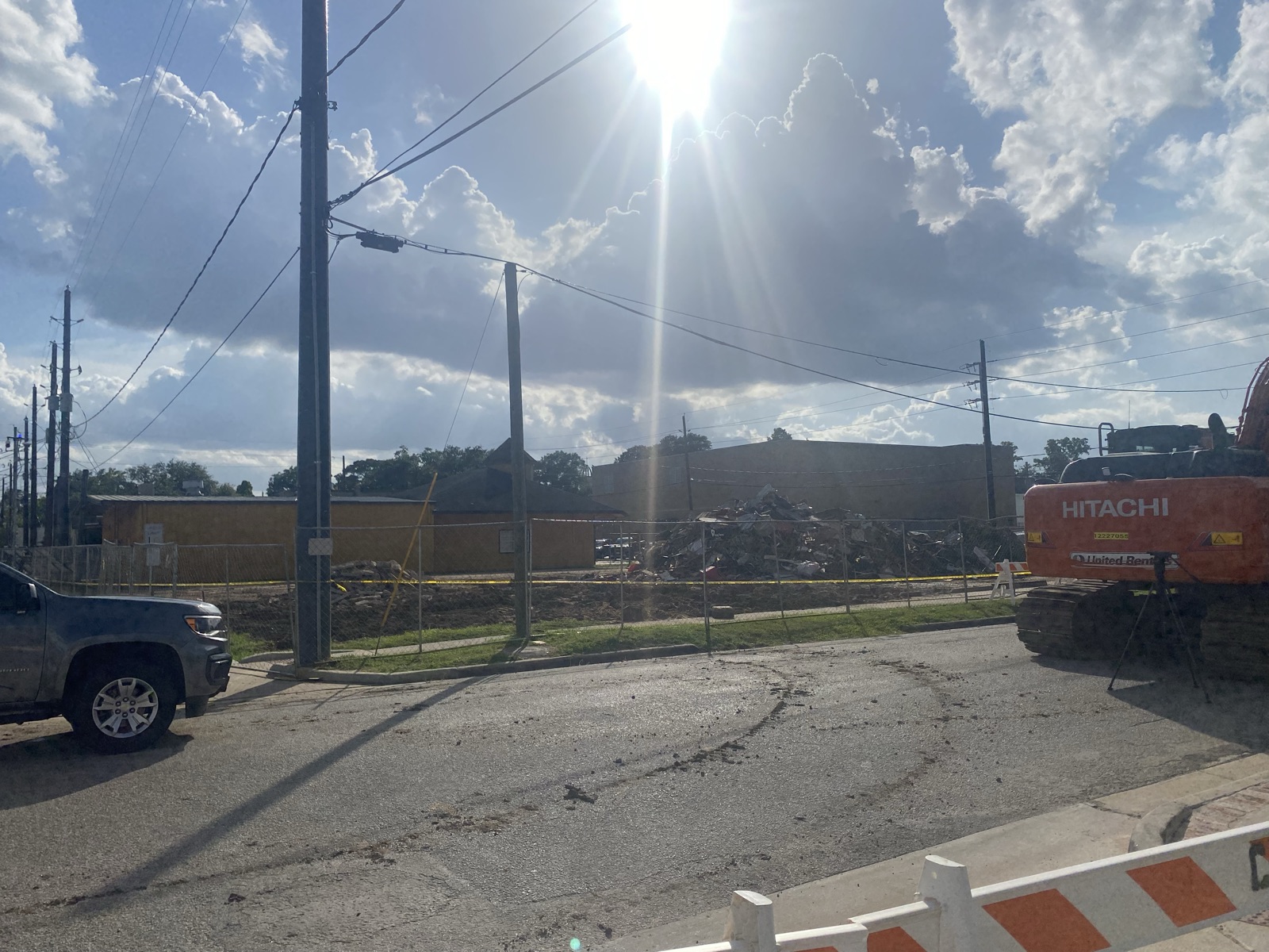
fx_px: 953
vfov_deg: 53.1
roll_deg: +1.0
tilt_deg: +2.7
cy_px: 476
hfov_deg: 67.3
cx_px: 634
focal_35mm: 26
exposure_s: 1/11494
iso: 32
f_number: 1.8
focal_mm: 4.25
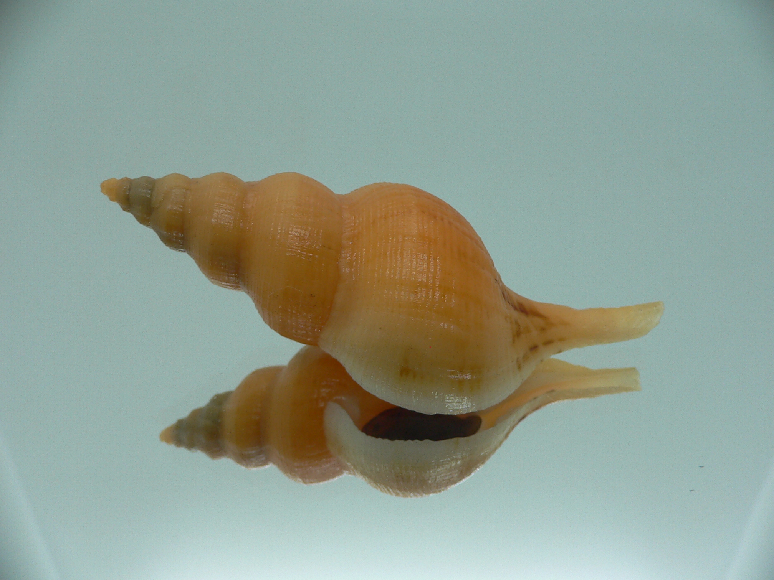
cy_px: 290
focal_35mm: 35
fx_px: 783
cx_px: 387
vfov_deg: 40.7
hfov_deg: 52.6
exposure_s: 1/60
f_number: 2.8
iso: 80
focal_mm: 4.6
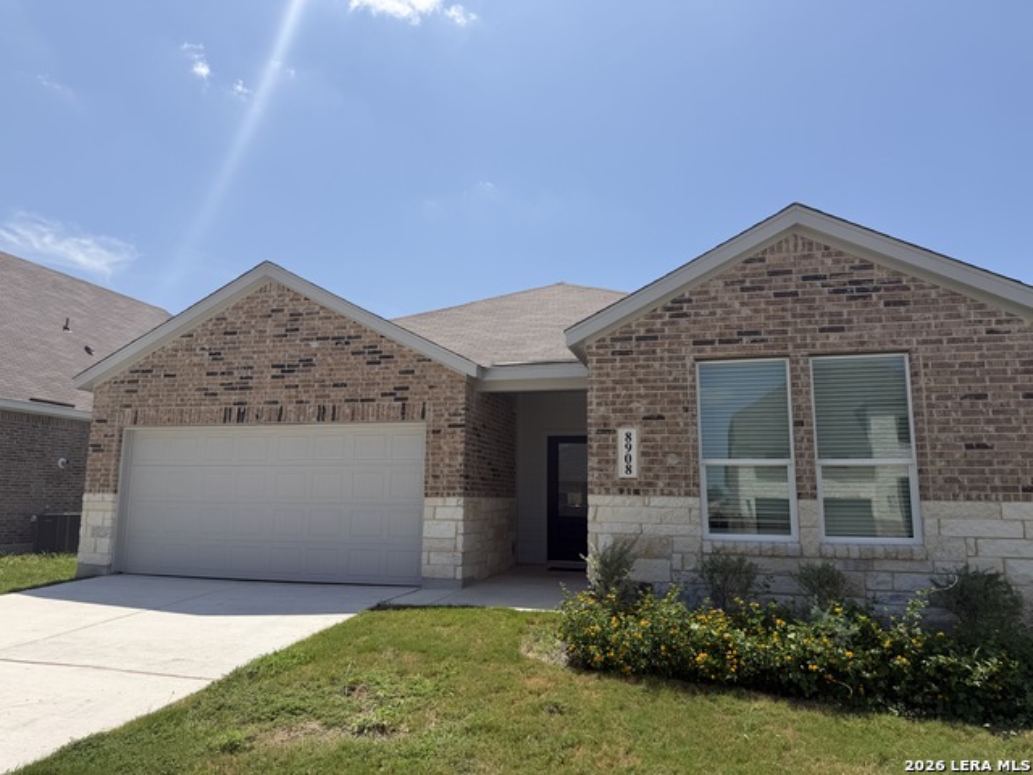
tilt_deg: +7.8
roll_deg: -0.3
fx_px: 716
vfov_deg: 56.8
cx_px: 516
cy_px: 388
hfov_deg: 71.6
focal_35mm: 24
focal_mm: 6.76
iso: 80
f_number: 1.78
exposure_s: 1/5714
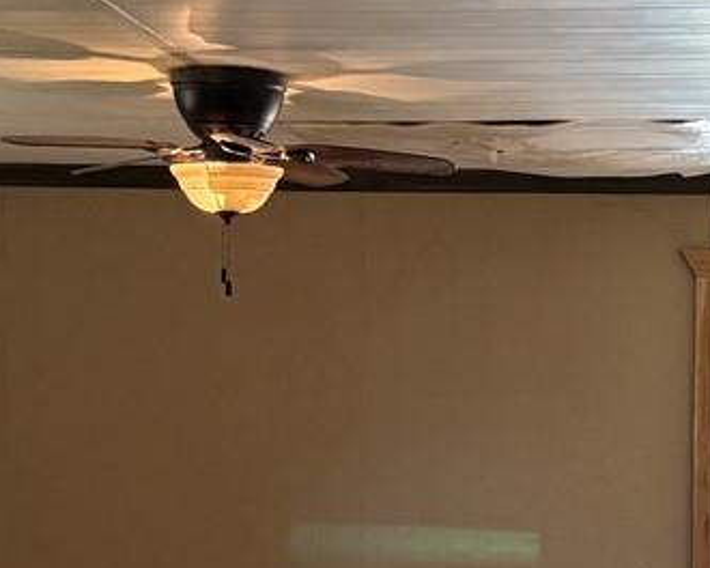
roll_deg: +0.7
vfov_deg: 12.3
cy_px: 648
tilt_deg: -2.6
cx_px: 617
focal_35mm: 123
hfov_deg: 15.5
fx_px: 2585
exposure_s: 1/60
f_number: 1.6
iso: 160
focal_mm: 5.96
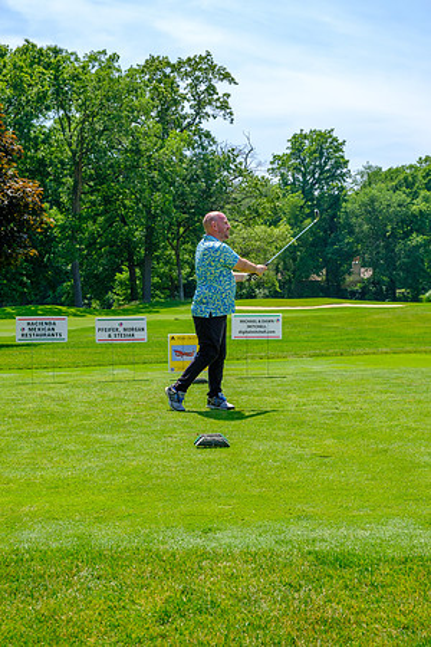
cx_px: 216
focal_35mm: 56
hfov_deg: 24.2
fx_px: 1006
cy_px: 324
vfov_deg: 35.6
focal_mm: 37.4
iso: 200
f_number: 6.4
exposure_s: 1/250
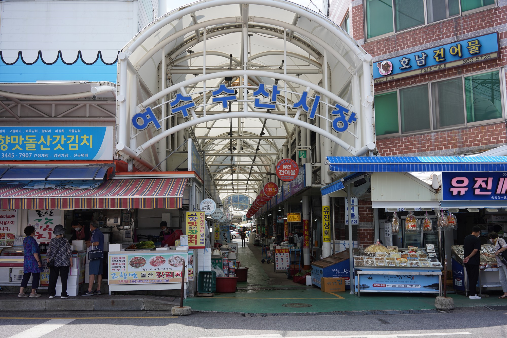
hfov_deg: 54.4
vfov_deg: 37.9
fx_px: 493
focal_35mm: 35
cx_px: 254
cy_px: 169
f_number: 9
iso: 100
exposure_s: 1/125
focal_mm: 35
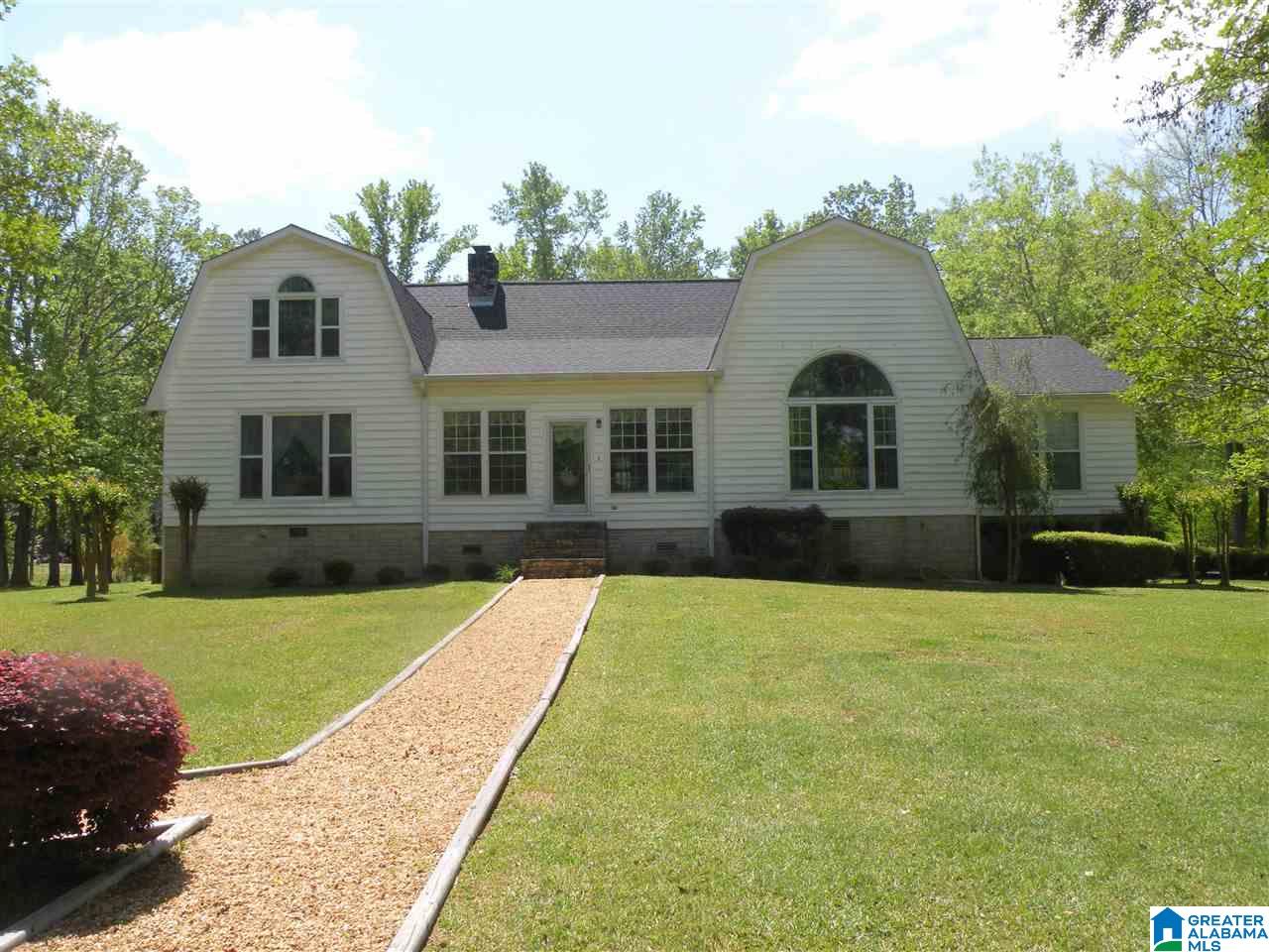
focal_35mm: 33
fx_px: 1210
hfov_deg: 55.4
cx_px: 634
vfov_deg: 42.9
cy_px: 476
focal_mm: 5.8
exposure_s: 1/194
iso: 64
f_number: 6.3
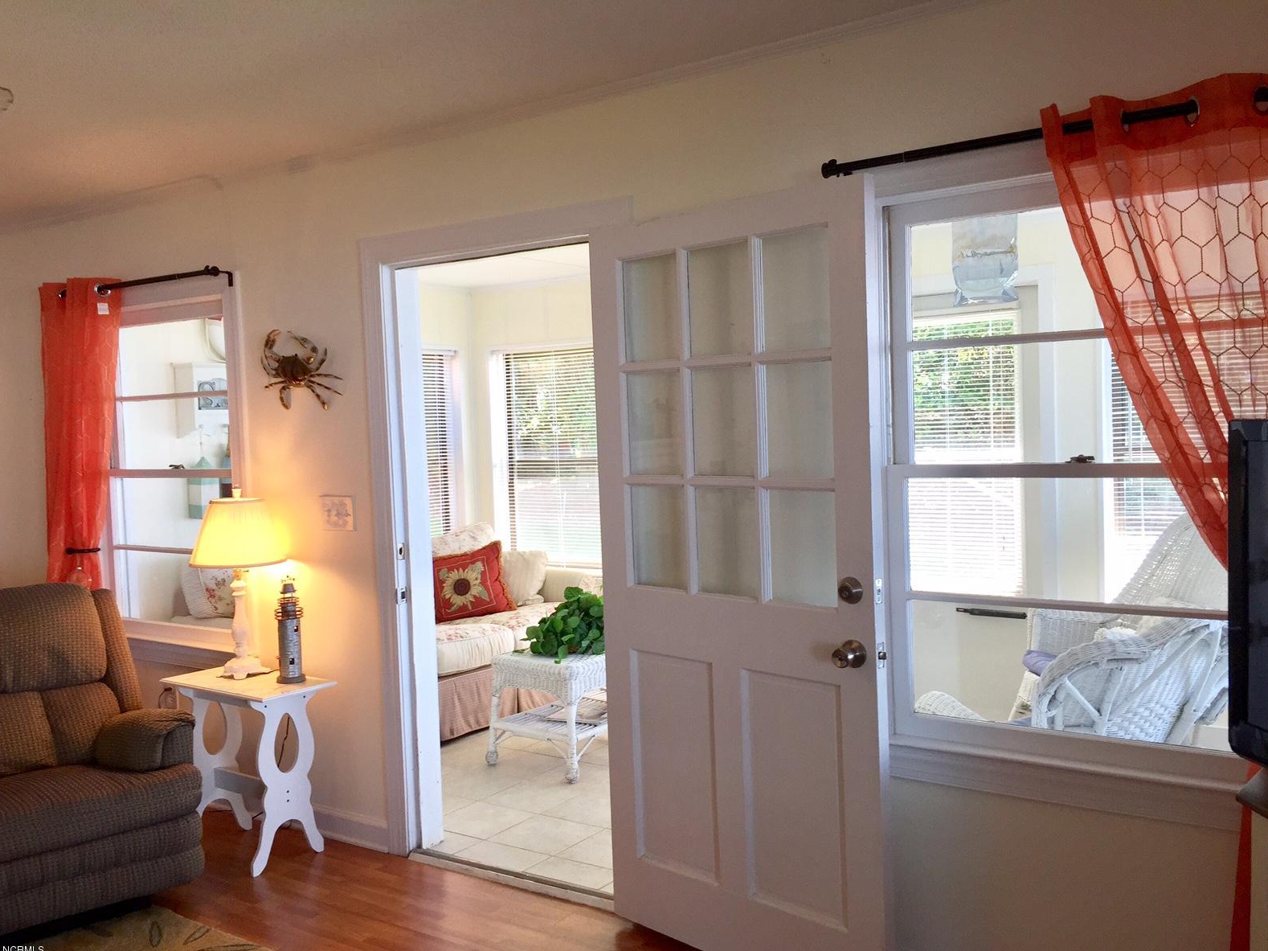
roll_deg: -0.7
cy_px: 491
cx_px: 621
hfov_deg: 60.0
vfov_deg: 46.8
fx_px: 1099
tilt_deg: -4.4
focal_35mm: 30
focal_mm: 4.15
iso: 40
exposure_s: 1/60
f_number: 2.2
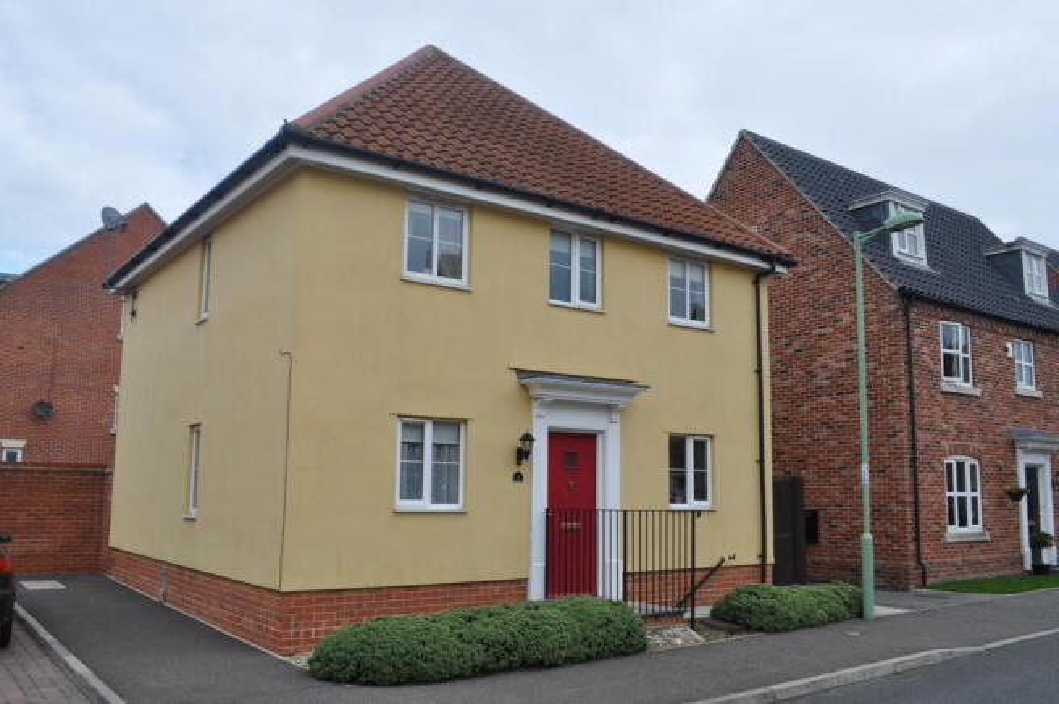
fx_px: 882
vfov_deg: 43.5
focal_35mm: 30
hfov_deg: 62.0
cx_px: 530
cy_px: 352
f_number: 8
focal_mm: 20
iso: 200
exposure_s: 1/250
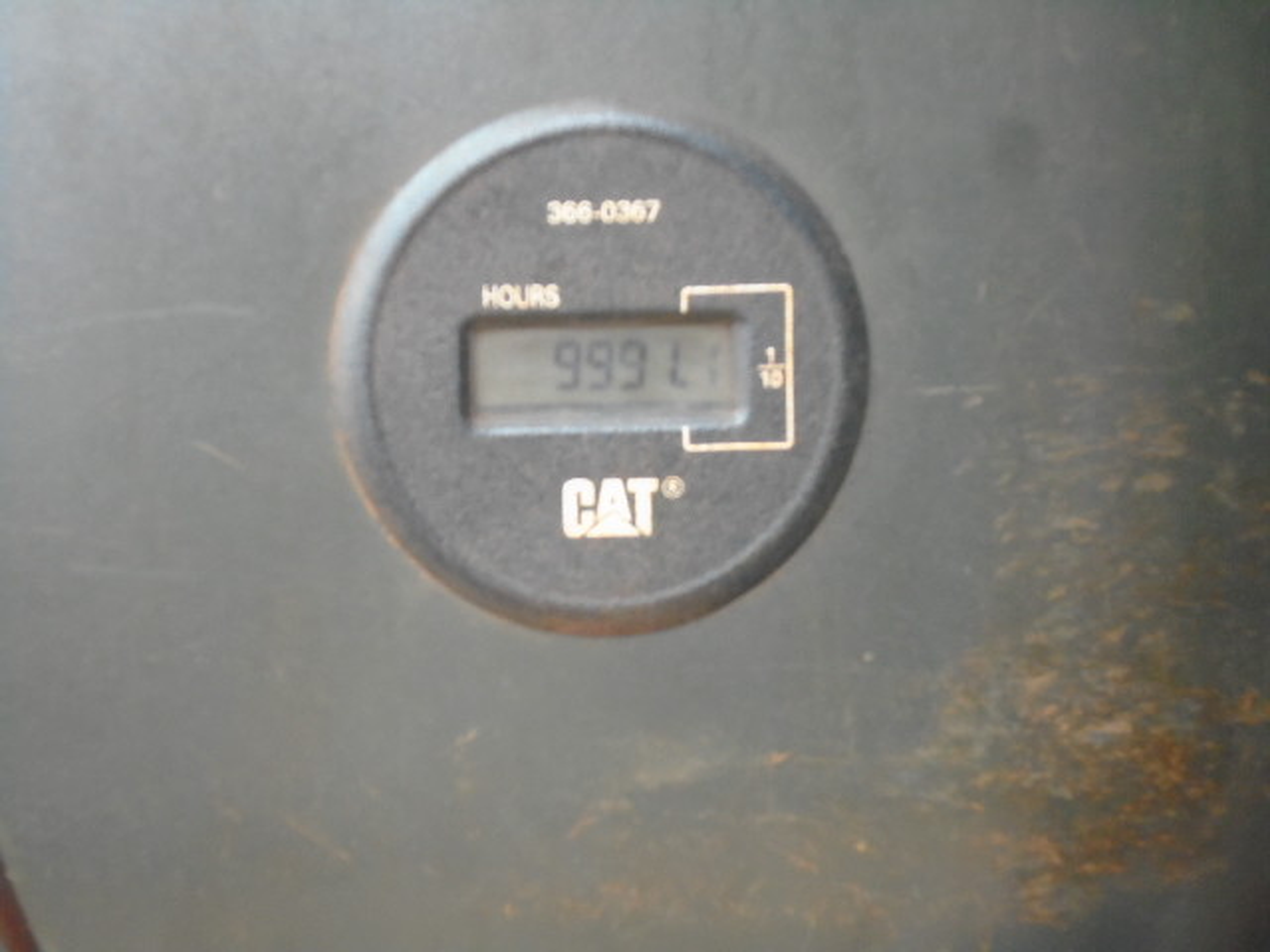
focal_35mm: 79
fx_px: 2898
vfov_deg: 18.7
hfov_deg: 24.7
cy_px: 476
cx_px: 635
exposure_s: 1/60
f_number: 6.1
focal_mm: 14
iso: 640
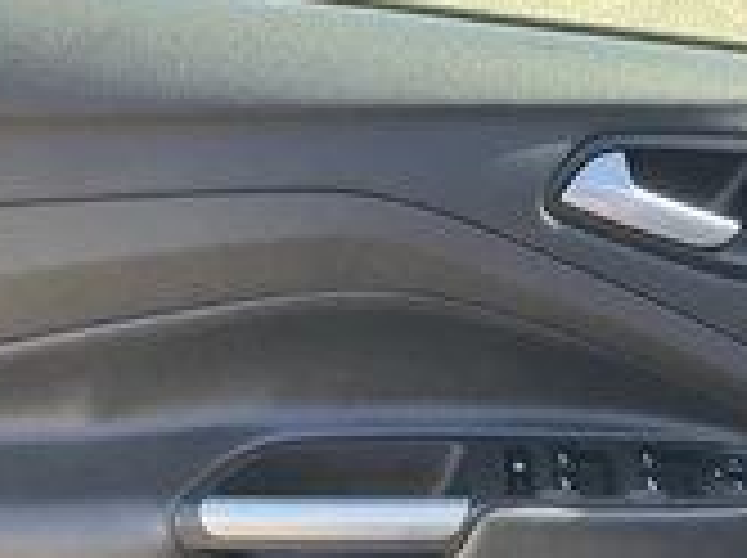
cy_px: 558
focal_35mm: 70
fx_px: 1508
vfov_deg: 20.3
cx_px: 482
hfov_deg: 27.7
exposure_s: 1/172
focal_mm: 3
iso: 32
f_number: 1.8
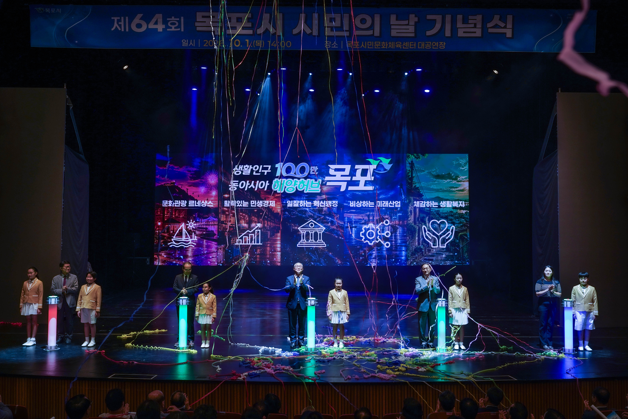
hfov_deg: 57.2
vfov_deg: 40.0
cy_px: 210
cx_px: 314
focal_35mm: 33
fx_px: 576
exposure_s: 1/160
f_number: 4
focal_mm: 33
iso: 800
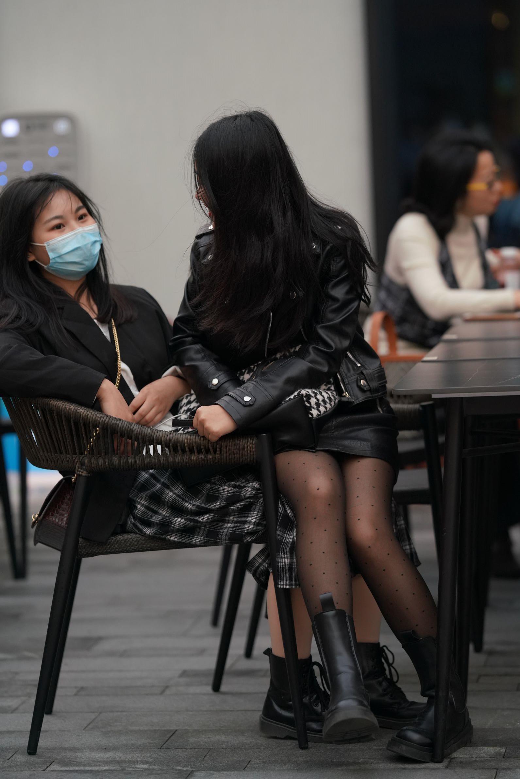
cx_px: 260
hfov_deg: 10.2
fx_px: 2923
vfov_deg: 15.2
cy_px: 390
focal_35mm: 135
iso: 1600
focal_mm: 135
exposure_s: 1/320
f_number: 2.5
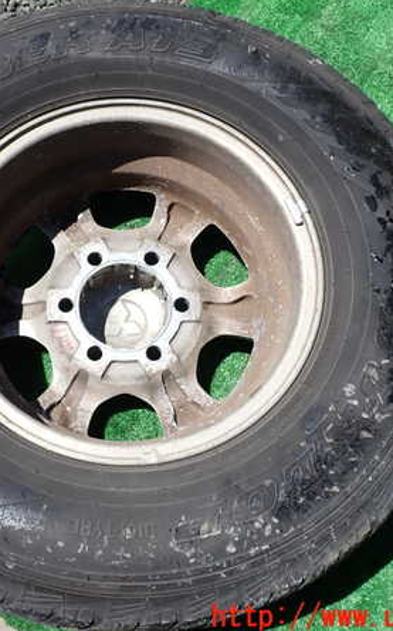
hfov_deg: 29.4
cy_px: 316
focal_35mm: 43
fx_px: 738
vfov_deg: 46.2
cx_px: 106
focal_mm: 5.4
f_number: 3.2
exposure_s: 1/1000
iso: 100
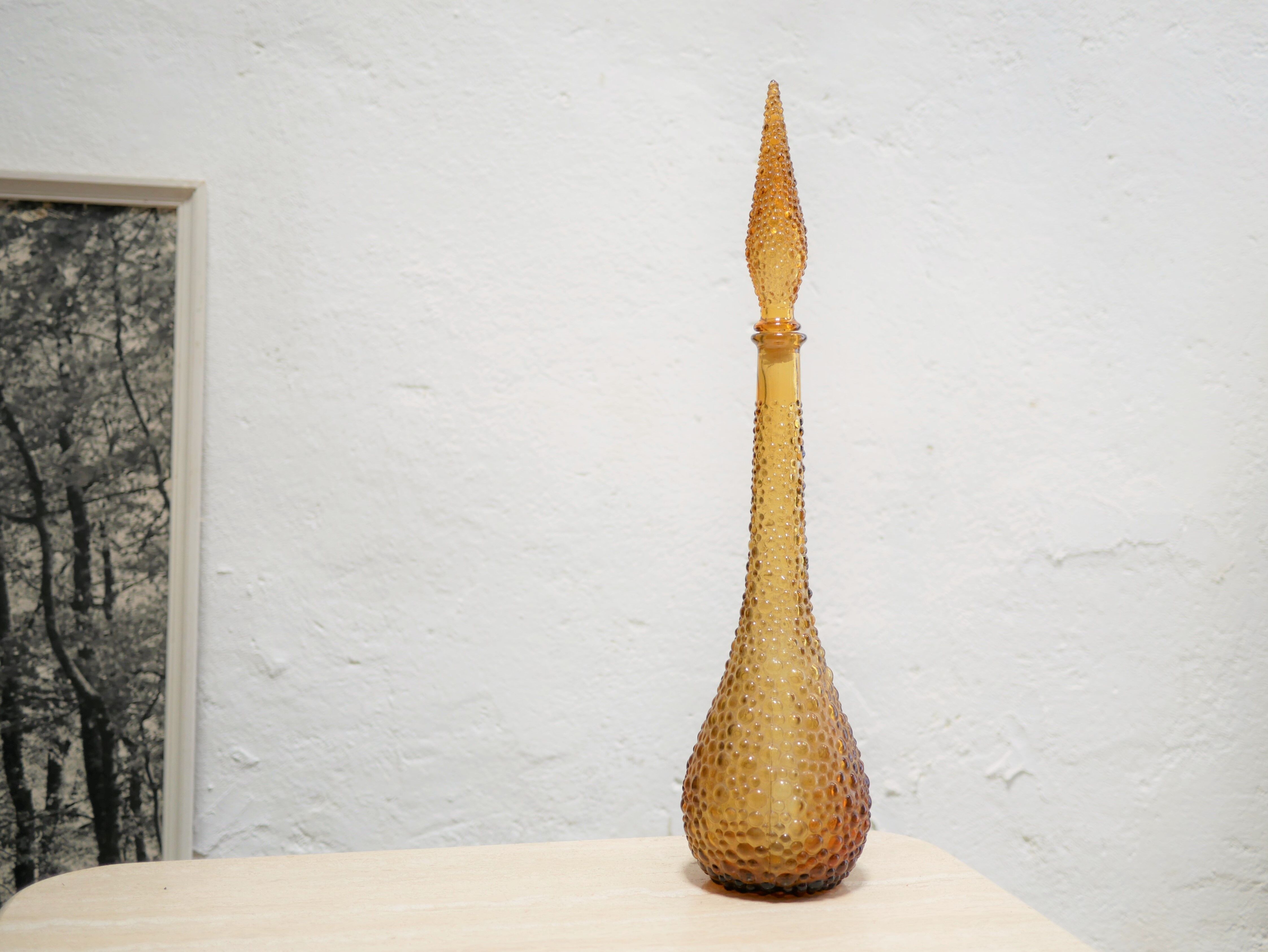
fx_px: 1466
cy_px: 476
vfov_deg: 36.0
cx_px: 634
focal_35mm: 40
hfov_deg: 46.8
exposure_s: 1/100
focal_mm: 20
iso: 200
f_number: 1.7
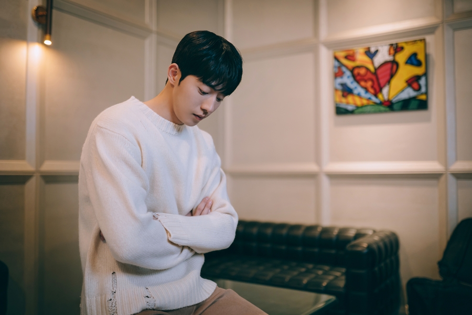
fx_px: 459
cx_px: 236
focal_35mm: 35
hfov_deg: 54.4
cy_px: 158
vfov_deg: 37.9
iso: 500
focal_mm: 35
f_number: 1.4
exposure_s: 1/125
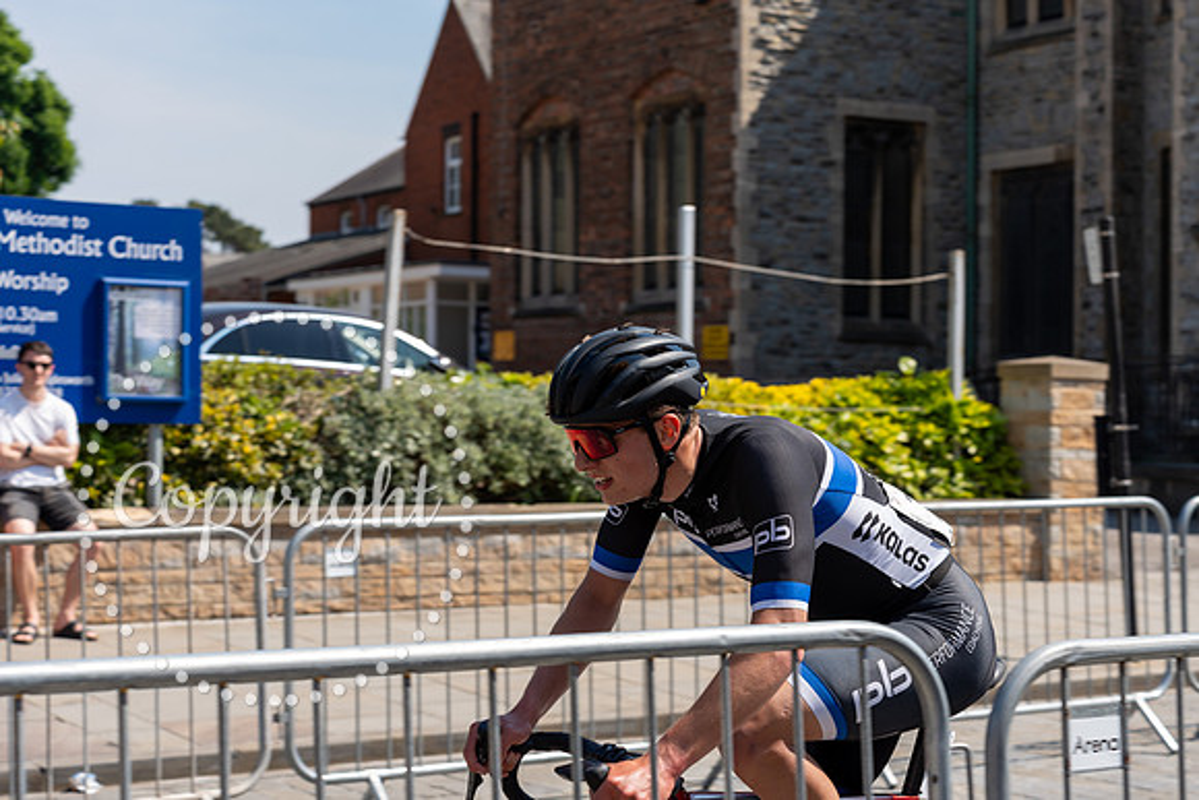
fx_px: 2332
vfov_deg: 19.5
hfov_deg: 28.8
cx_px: 600
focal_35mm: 70
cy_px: 400
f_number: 5
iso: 160
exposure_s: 1/800
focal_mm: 70
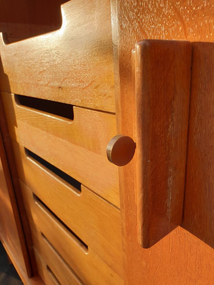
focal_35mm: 26
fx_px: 214
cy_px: 142
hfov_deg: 53.1
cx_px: 107
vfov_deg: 67.3
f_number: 2.4
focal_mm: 4.3
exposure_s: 1/255
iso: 50
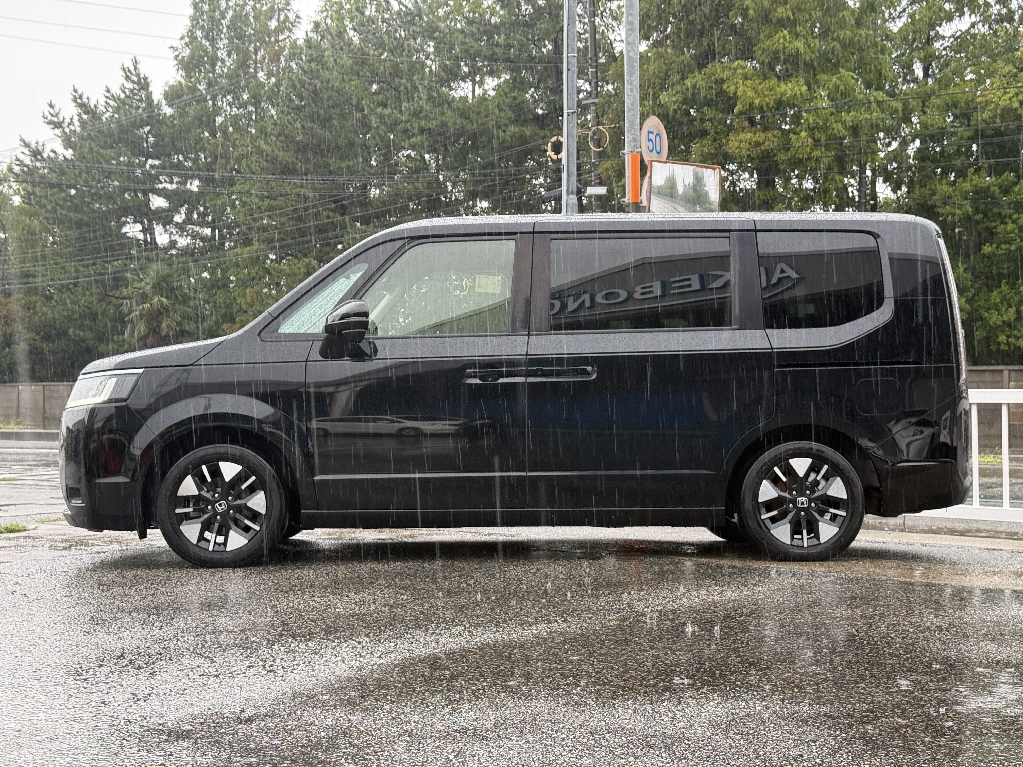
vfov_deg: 30.3
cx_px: 512
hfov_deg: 39.7
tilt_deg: +0.7
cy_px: 384
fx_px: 1419
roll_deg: +0.6
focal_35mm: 48
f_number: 1.78
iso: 100
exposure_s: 1/107
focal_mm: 6.76
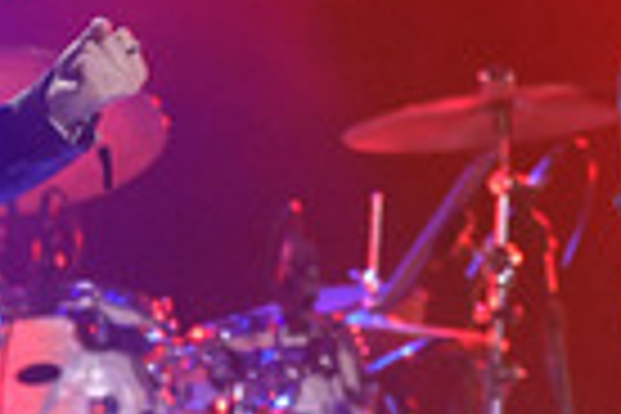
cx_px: 398
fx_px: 17456
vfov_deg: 1.4
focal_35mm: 1012
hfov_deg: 2.0
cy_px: 108
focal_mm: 310
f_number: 5.6
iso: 12800
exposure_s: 1/500
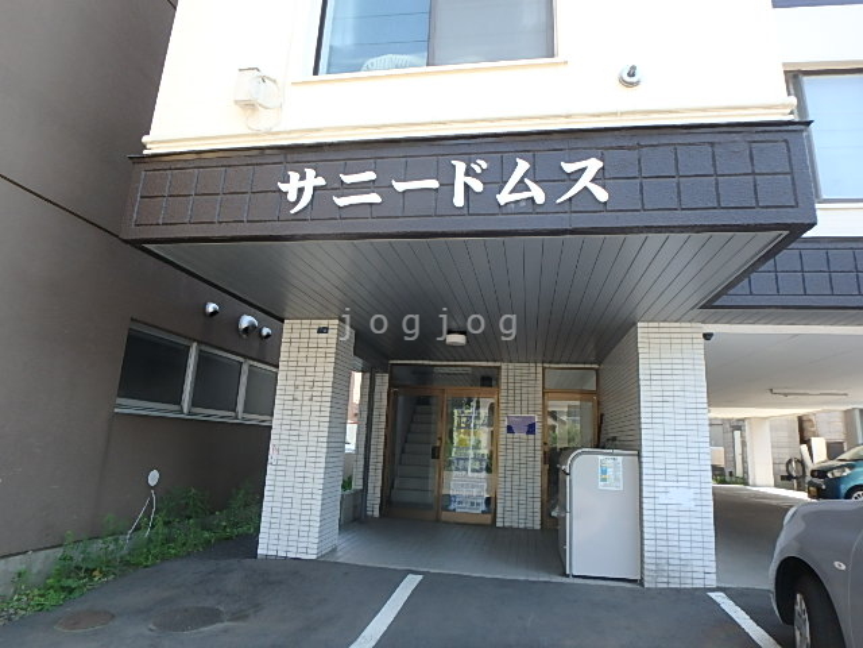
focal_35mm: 21
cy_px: 324
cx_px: 432
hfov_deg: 79.0
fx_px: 524
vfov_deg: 63.4
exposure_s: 1/125
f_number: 3.5
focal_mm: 3.7
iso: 125
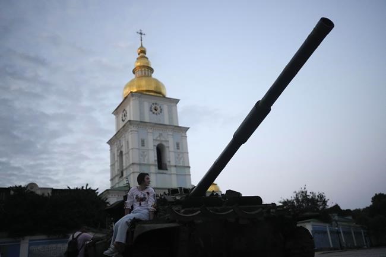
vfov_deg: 37.8
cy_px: 128
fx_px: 375
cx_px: 193
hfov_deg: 54.4
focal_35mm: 35
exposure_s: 1/1600
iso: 4000
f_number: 1.4
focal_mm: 35
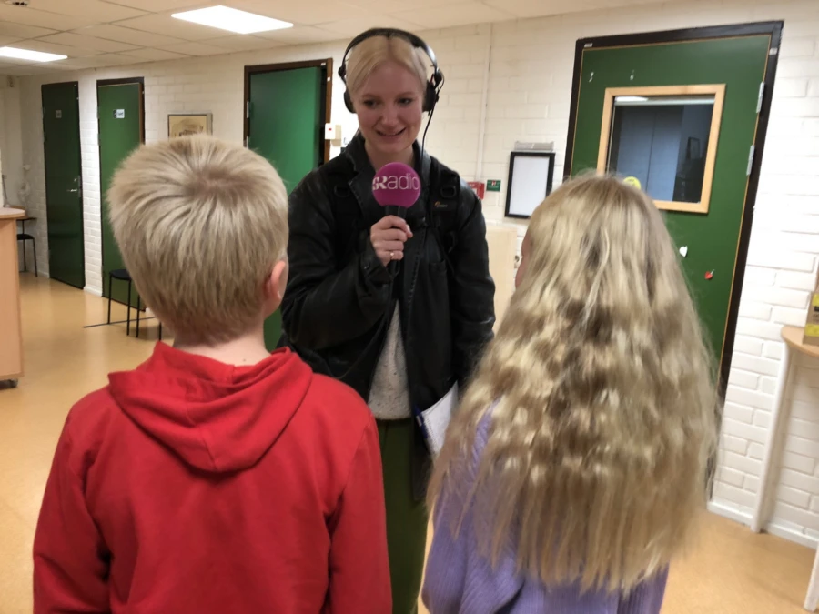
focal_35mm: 28
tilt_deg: -12.7
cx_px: 410
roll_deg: -2.6
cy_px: 307
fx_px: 662
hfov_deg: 63.4
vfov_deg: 49.7
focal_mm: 3.99
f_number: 1.8
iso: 64
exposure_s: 1/17
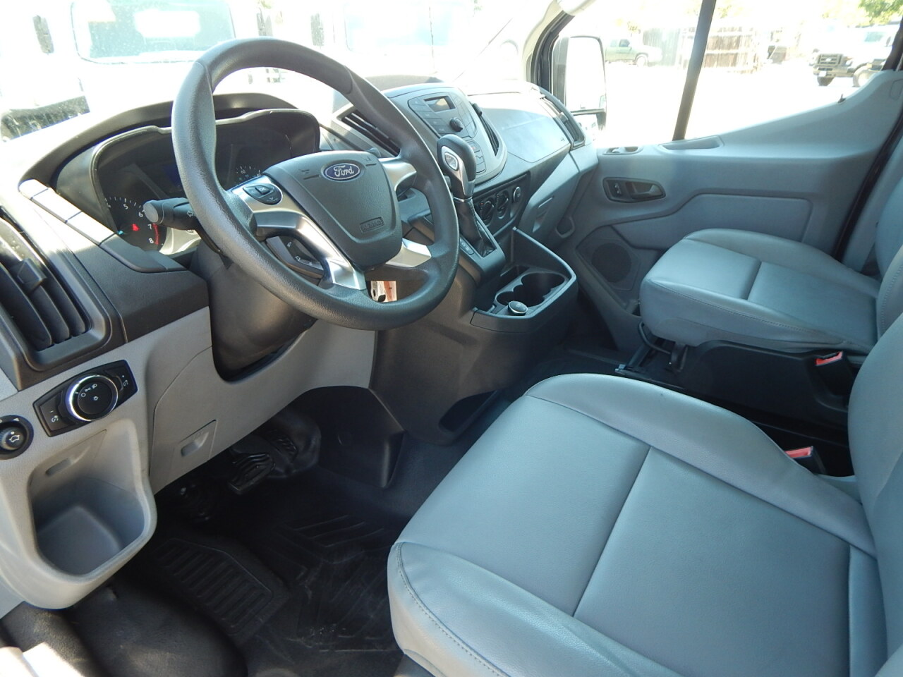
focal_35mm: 22
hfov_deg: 76.4
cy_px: 338
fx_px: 574
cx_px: 452
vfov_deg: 61.1
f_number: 3
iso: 125
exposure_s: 1/80
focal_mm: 4
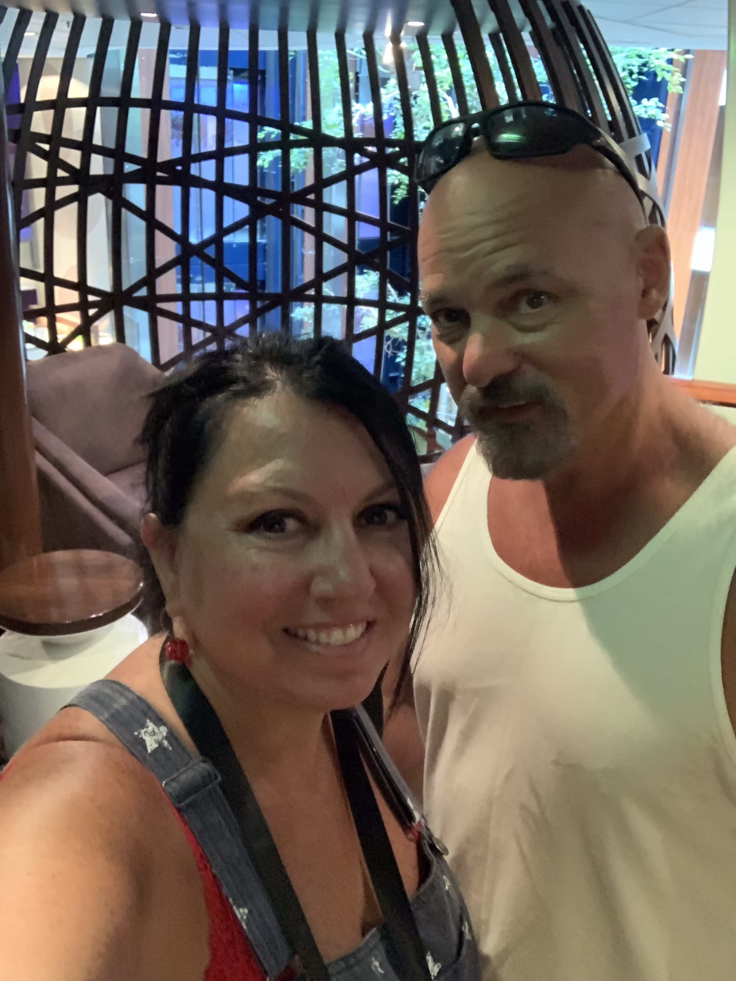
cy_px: 490
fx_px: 907
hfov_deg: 44.2
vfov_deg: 56.8
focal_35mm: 32
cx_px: 368
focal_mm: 2.87
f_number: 2.2
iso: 1250
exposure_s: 1/15
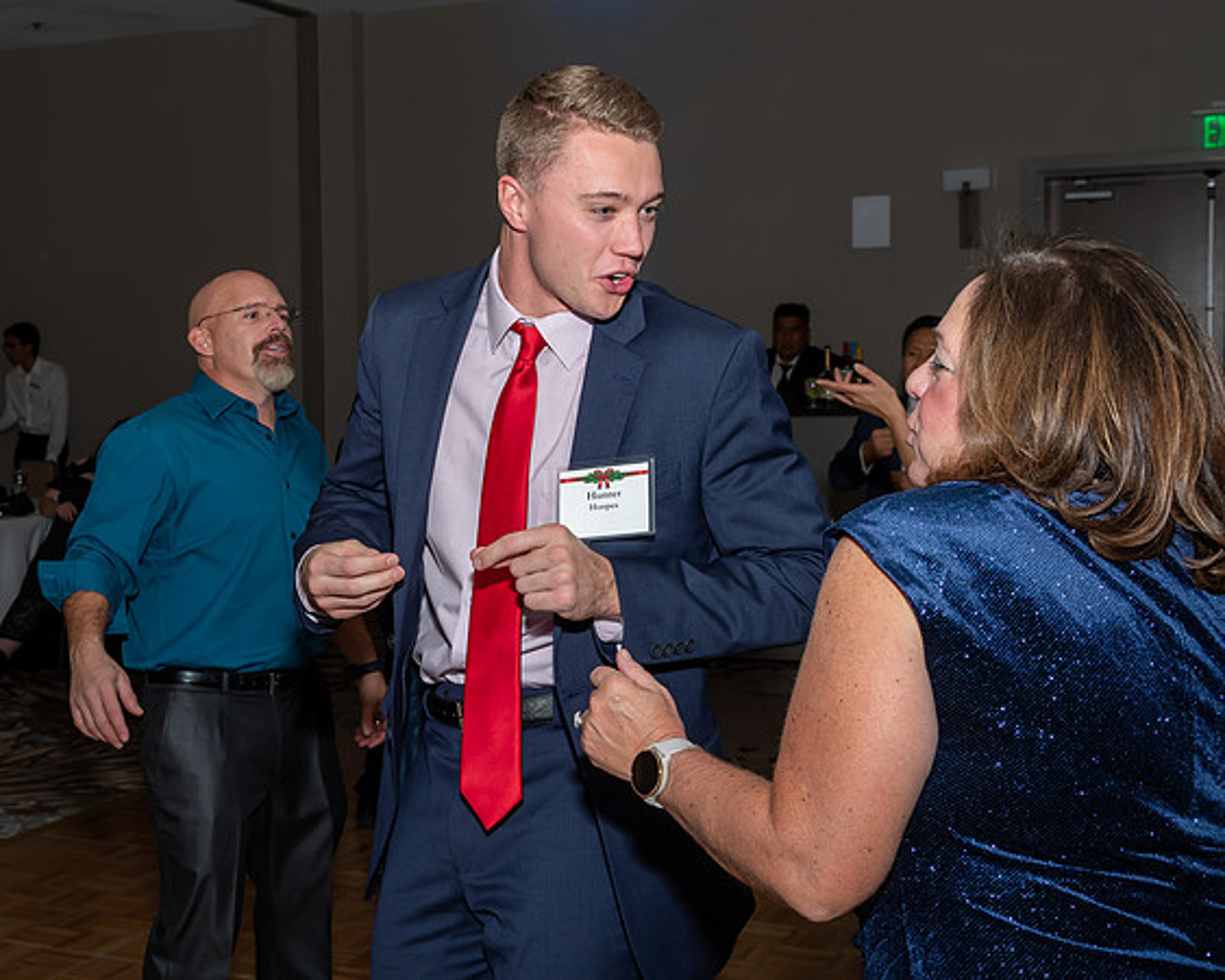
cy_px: 466
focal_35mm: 51
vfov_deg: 29.5
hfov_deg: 36.2
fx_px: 1859
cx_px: 428
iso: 400
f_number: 6.3
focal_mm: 28
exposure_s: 1/250
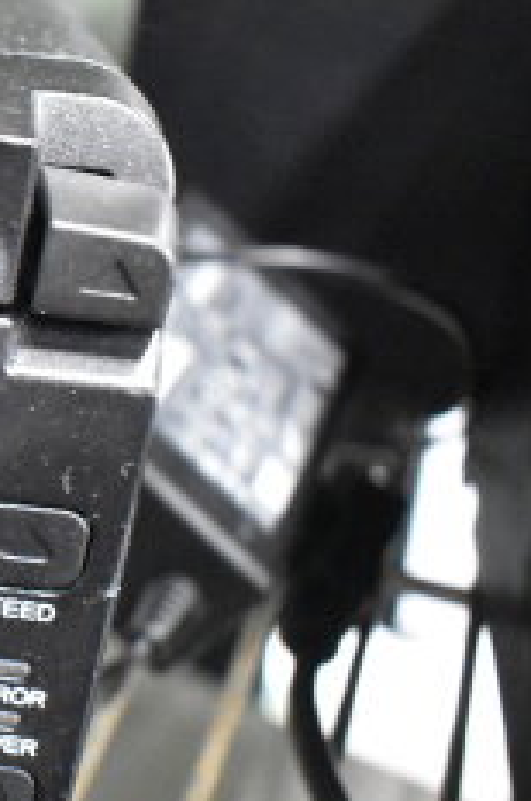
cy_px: 451
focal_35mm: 79
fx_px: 1753
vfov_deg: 25.7
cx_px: -472
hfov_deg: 14.7
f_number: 3.8
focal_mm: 20
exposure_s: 1/30
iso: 9000
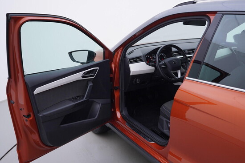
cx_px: 122
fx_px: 245
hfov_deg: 53.1
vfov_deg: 36.9
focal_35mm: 36
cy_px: 82
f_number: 3.5
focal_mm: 24
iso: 125
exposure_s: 1/60
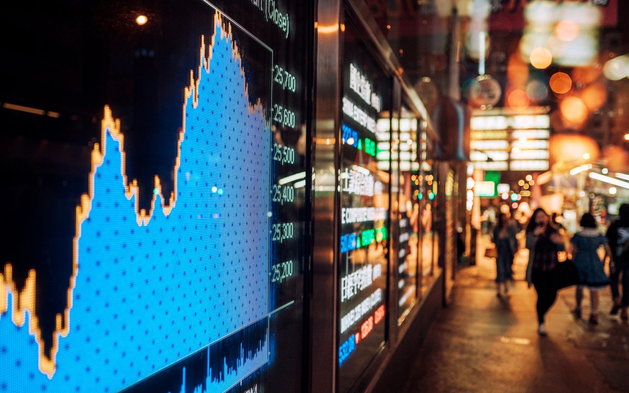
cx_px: 312
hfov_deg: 54.0
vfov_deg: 35.3
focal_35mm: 36
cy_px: 203
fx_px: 617
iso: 100
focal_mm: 35
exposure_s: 1/125
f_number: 2
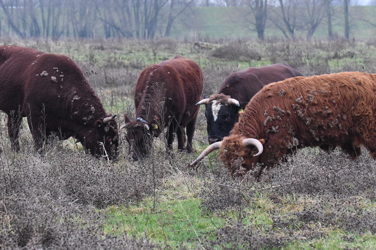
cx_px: 189
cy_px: 127
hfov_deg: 8.7
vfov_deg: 5.8
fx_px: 2465
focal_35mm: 236
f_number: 6.3
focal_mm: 150
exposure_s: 1/250
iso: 3600
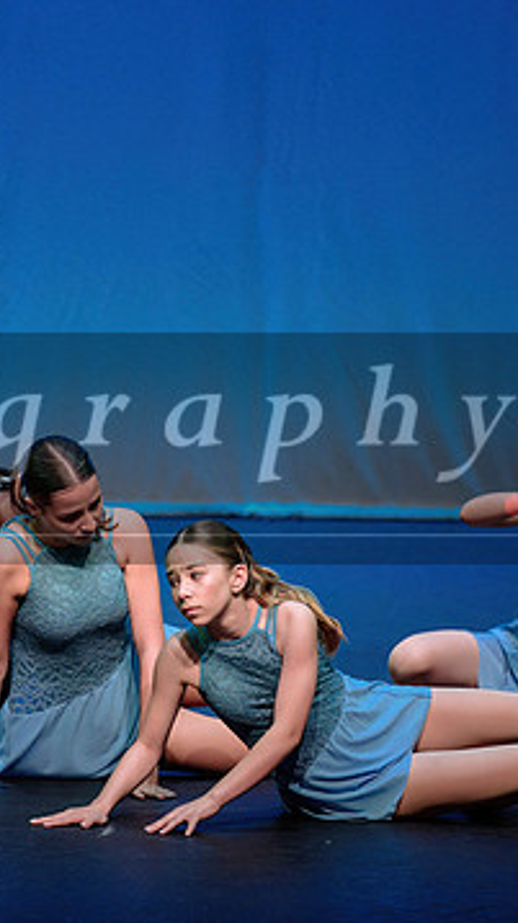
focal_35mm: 313
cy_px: 356
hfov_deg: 3.9
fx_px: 7654
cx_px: -126
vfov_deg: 6.9
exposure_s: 1/500
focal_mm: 160
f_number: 2.8
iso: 1250
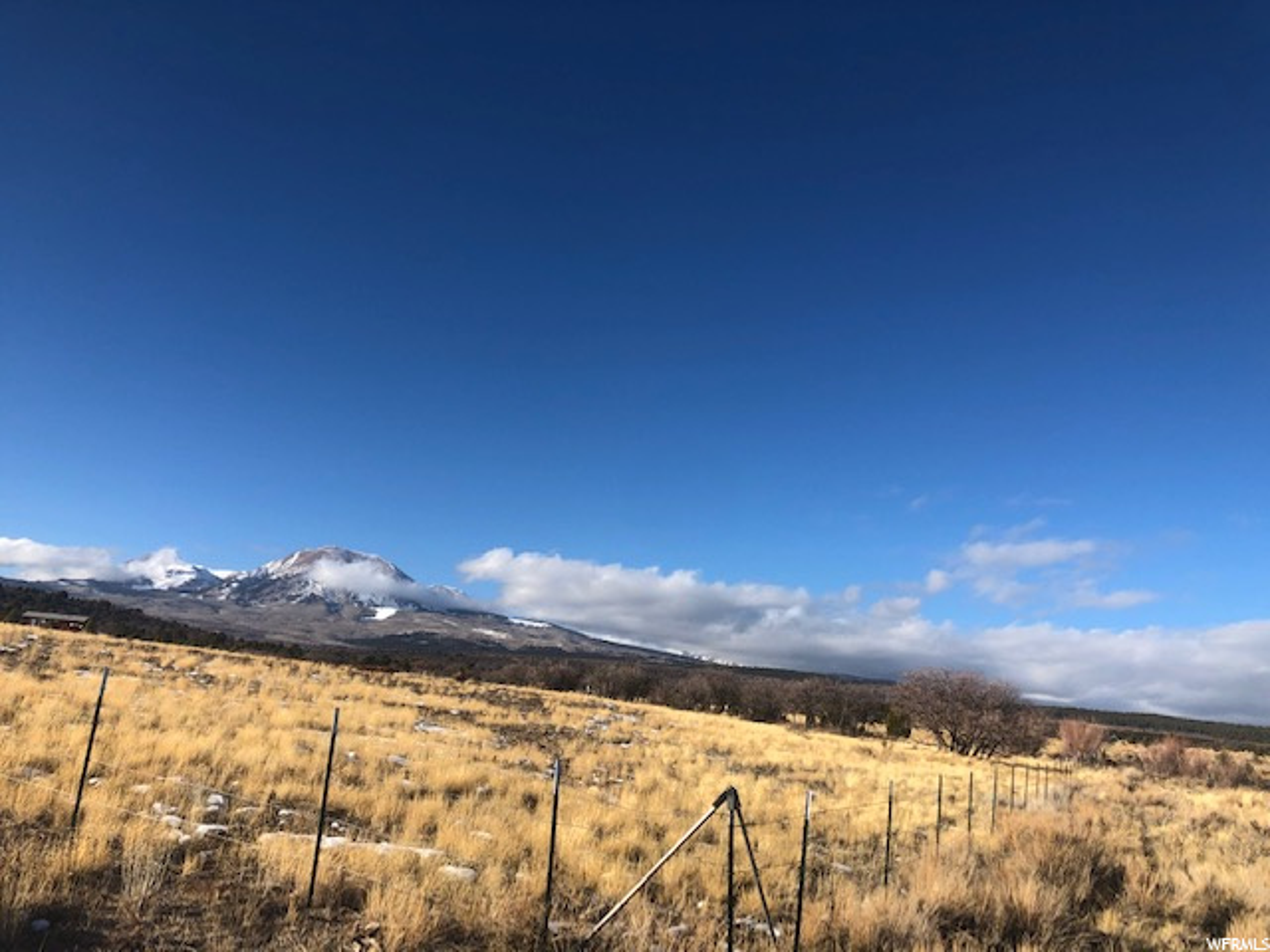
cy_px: 476
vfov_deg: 49.7
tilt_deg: +14.4
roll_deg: -5.2
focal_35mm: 28
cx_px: 635
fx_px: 1027
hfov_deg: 63.4
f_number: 1.8
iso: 20
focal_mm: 3.99
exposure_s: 1/2000
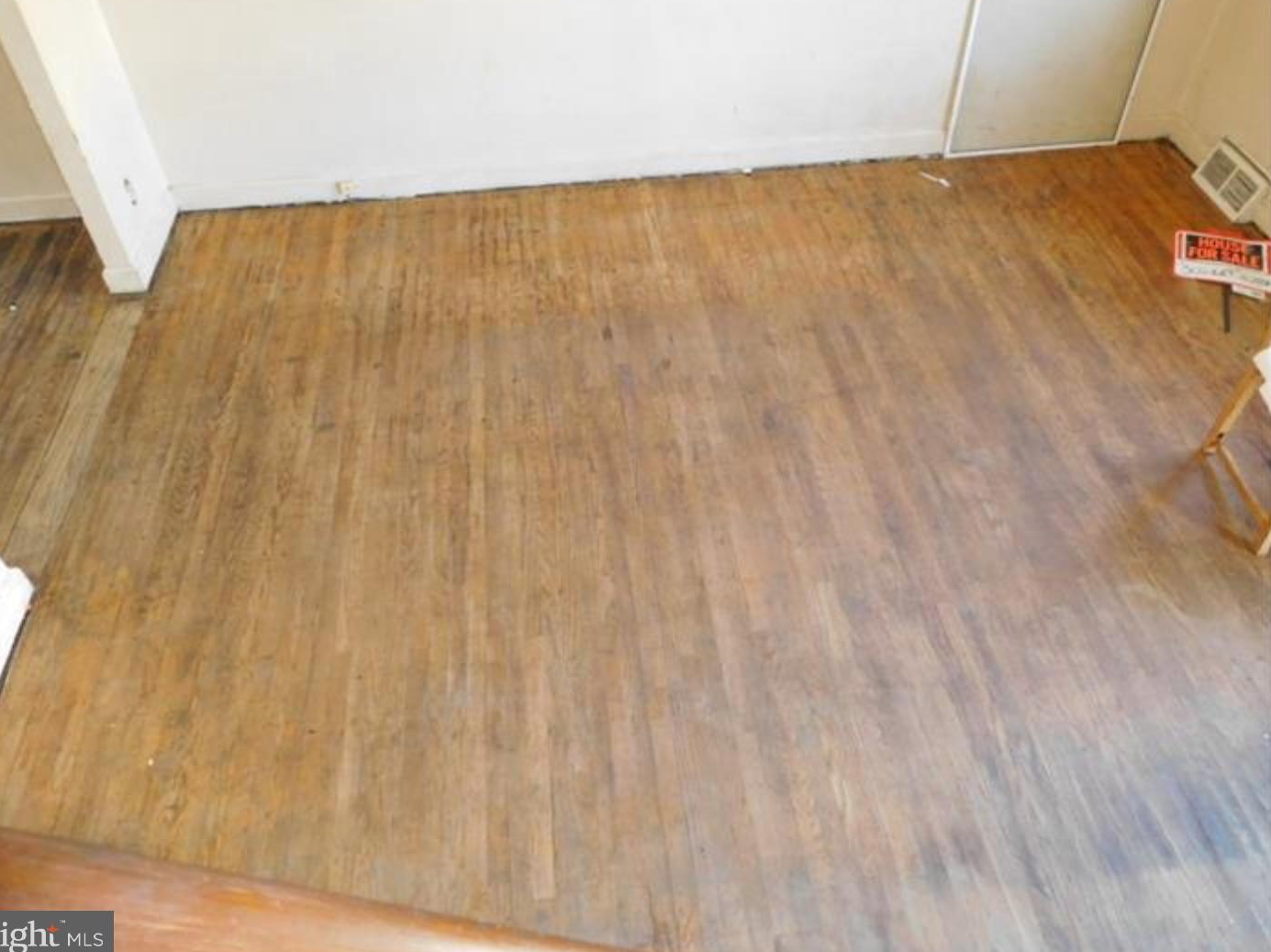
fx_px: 954
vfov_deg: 53.0
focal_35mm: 26
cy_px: 469
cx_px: 614
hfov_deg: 67.3
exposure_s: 1/15
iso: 400
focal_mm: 4.5
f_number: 3.4
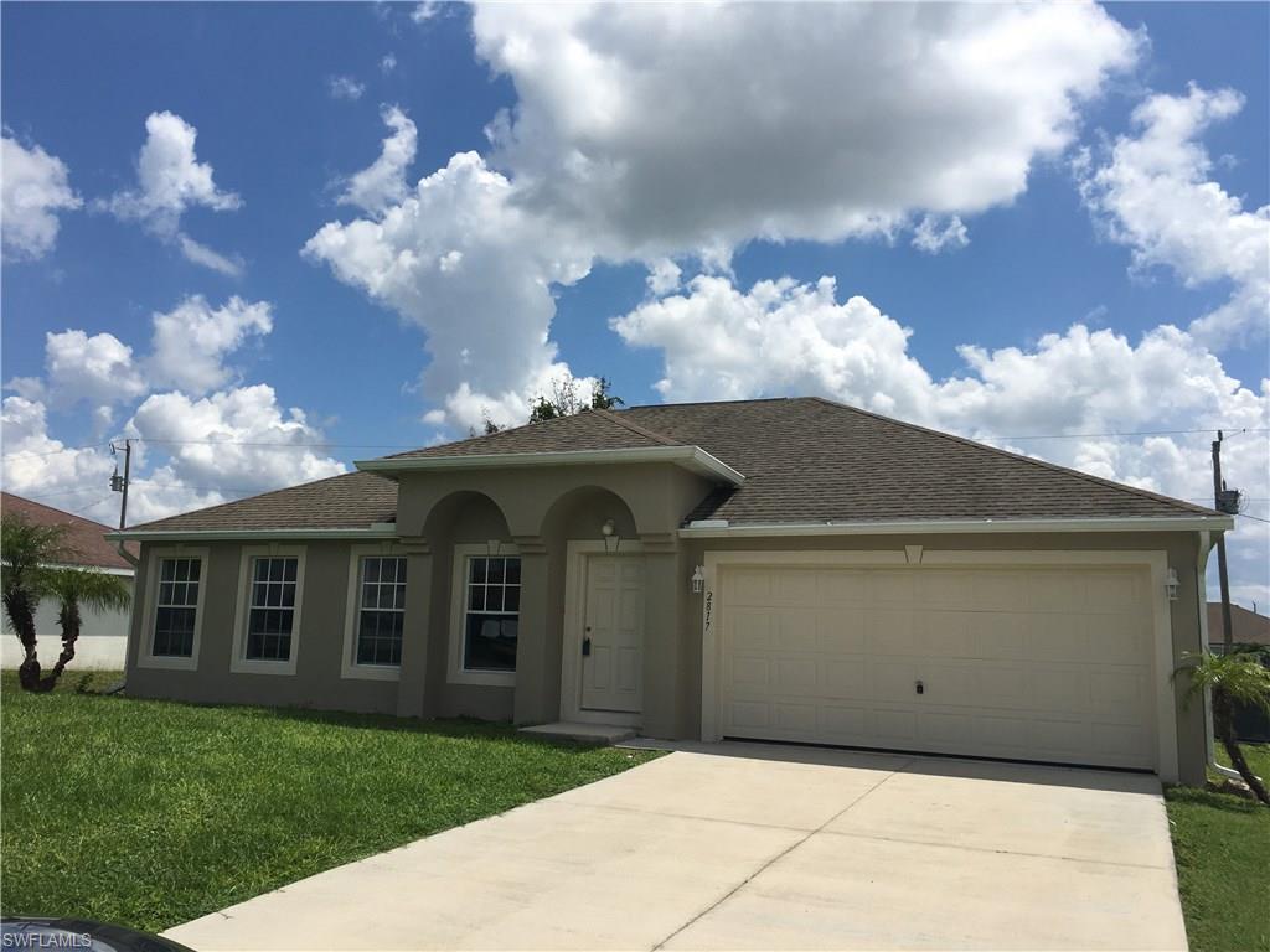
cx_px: 635
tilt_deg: +11.7
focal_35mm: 29
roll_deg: -2.1
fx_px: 1064
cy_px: 476
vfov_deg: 48.2
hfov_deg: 61.7
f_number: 2.2
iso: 25
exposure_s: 1/3663
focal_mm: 4.15
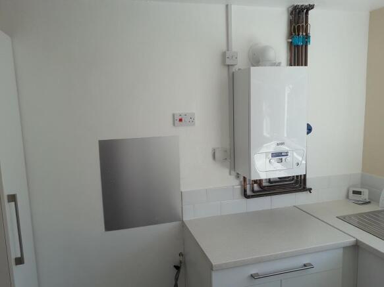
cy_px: 144
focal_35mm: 27
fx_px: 299
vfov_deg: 51.3
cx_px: 192
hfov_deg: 65.3
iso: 40
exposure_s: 1/306
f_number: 1.9
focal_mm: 3.6
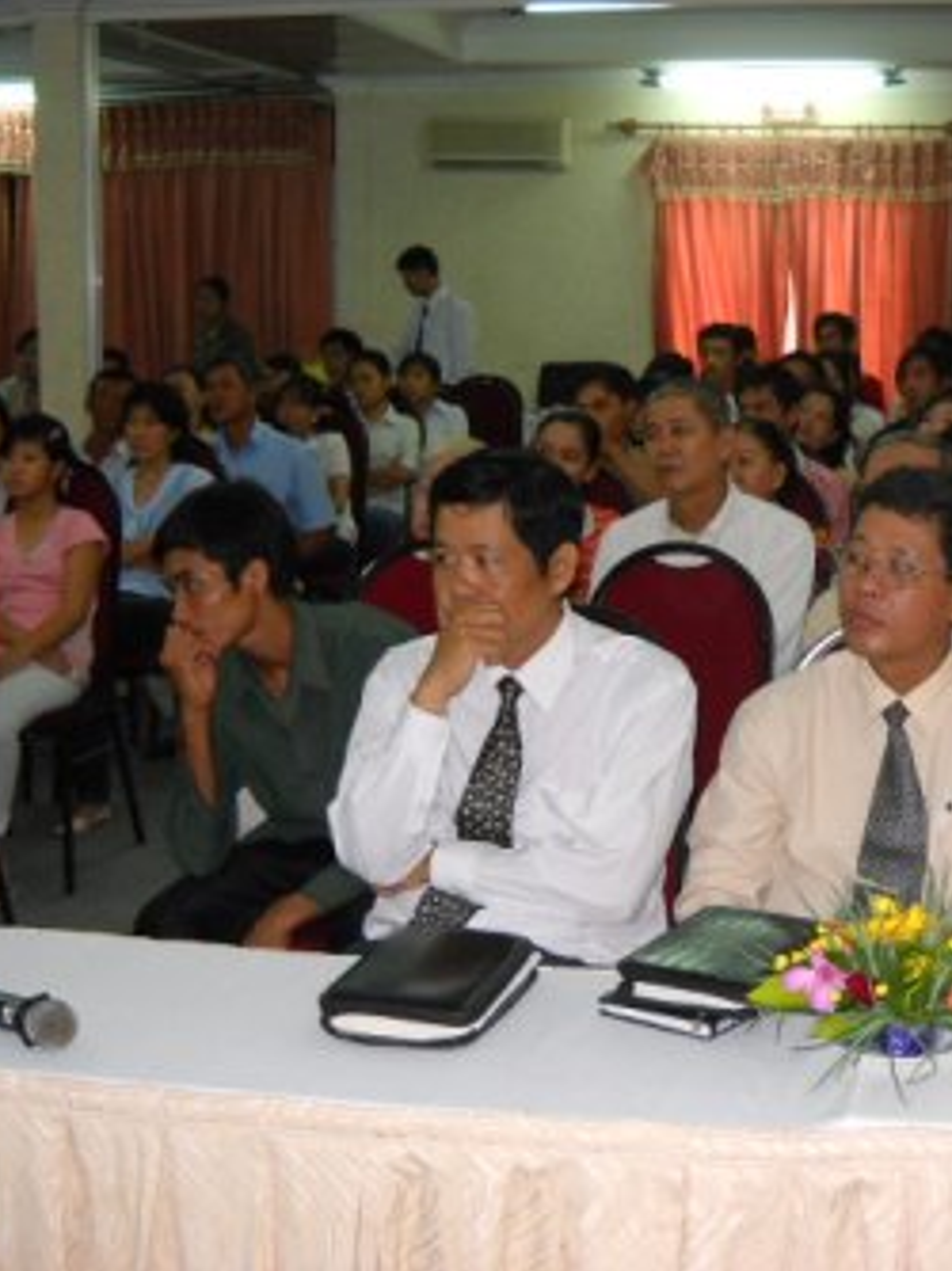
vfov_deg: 35.0
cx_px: 682
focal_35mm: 55
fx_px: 2019
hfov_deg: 26.3
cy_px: 636
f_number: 3.1
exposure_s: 1/30
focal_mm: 6.72
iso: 200
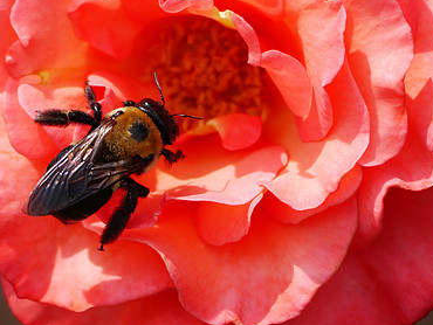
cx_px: 171
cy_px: 126
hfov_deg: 2.1
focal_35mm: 940
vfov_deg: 1.6
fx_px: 11766
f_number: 5.6
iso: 125
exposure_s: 1/800
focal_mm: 300
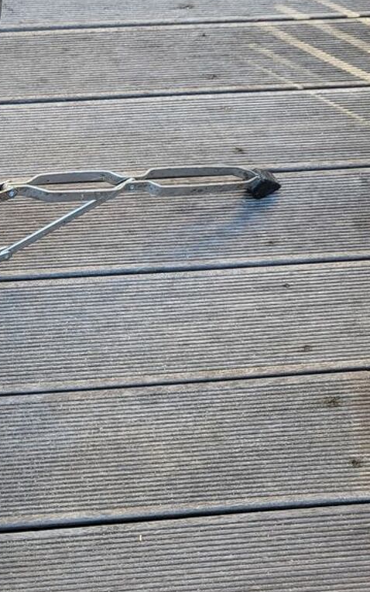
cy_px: 201
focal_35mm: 48
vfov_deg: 41.3
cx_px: -9
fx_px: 775
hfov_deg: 25.4
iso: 64
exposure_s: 1/120
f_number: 1.8
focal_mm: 4.25
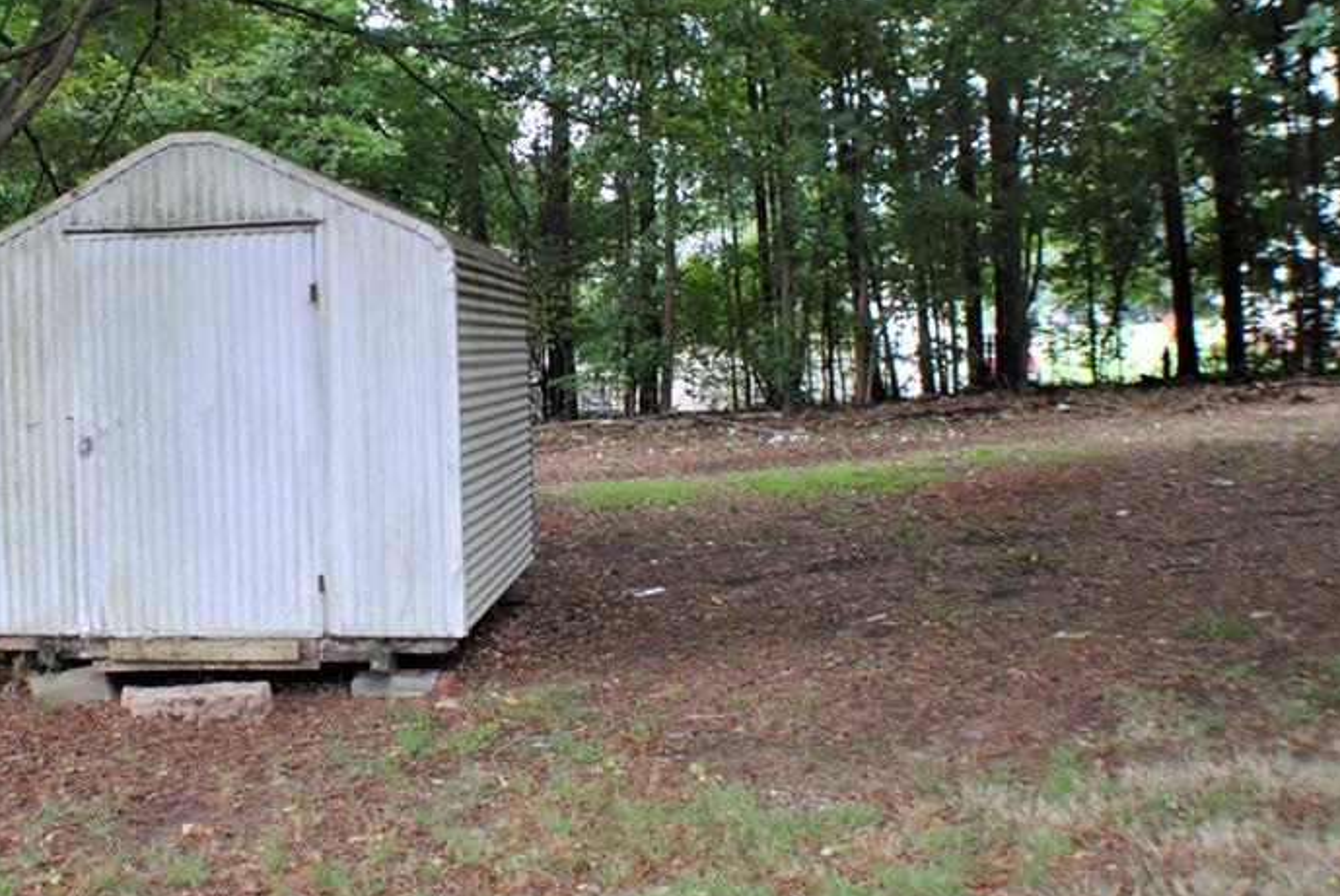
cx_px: 385
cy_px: 370
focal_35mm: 58
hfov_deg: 33.9
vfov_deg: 23.4
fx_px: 2161
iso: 360
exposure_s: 1/30
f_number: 4.2
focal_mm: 26
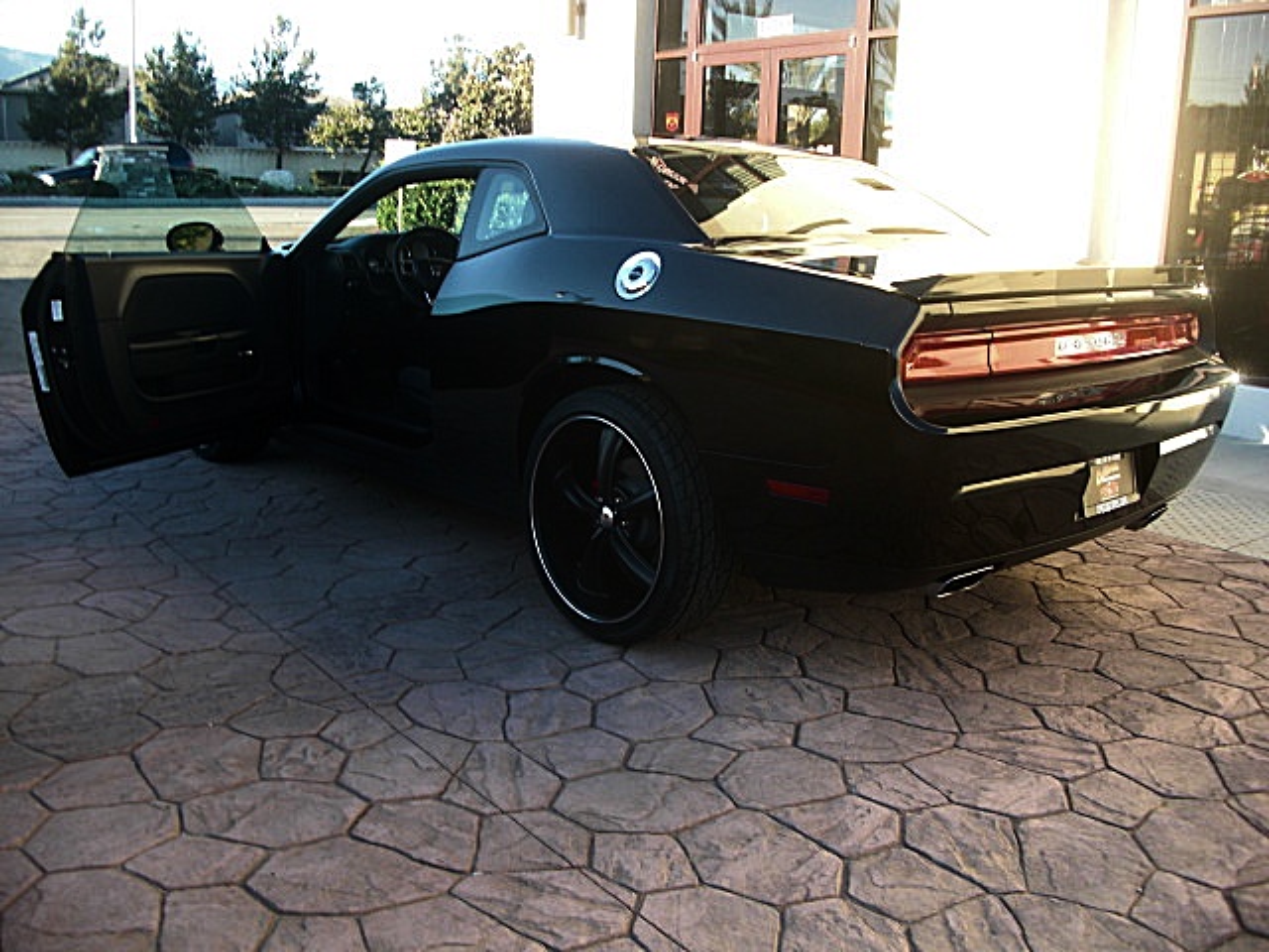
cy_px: 476
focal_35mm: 36
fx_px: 1320
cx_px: 634
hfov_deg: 51.4
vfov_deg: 39.7
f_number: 2.8
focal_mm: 6.3
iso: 50
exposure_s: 1/80
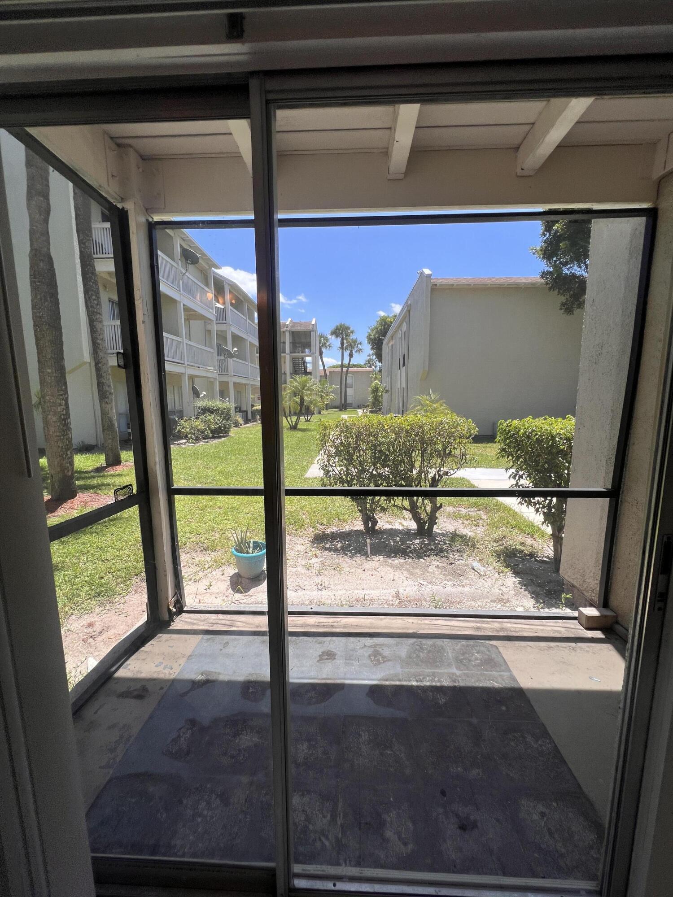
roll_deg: +0.5
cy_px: 448
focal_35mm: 13
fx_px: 337
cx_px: 336
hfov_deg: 89.9
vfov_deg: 106.2
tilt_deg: -6.0
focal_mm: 1.57
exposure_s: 1/791
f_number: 1.8
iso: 32
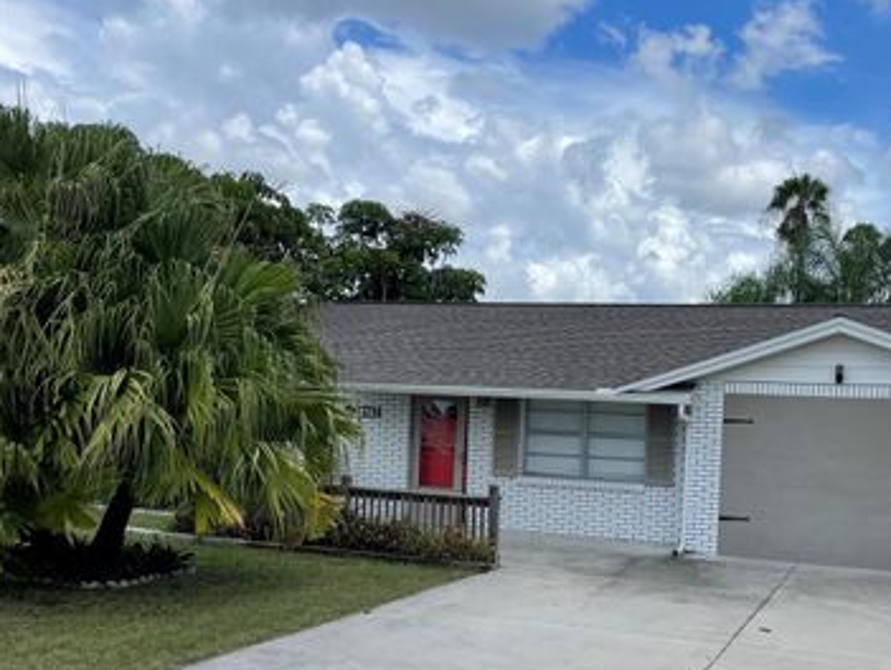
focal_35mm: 37
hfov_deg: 48.8
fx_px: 953
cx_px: 630
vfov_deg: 38.2
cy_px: 453
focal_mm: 4.2
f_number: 1.6
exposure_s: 1/4464
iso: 32
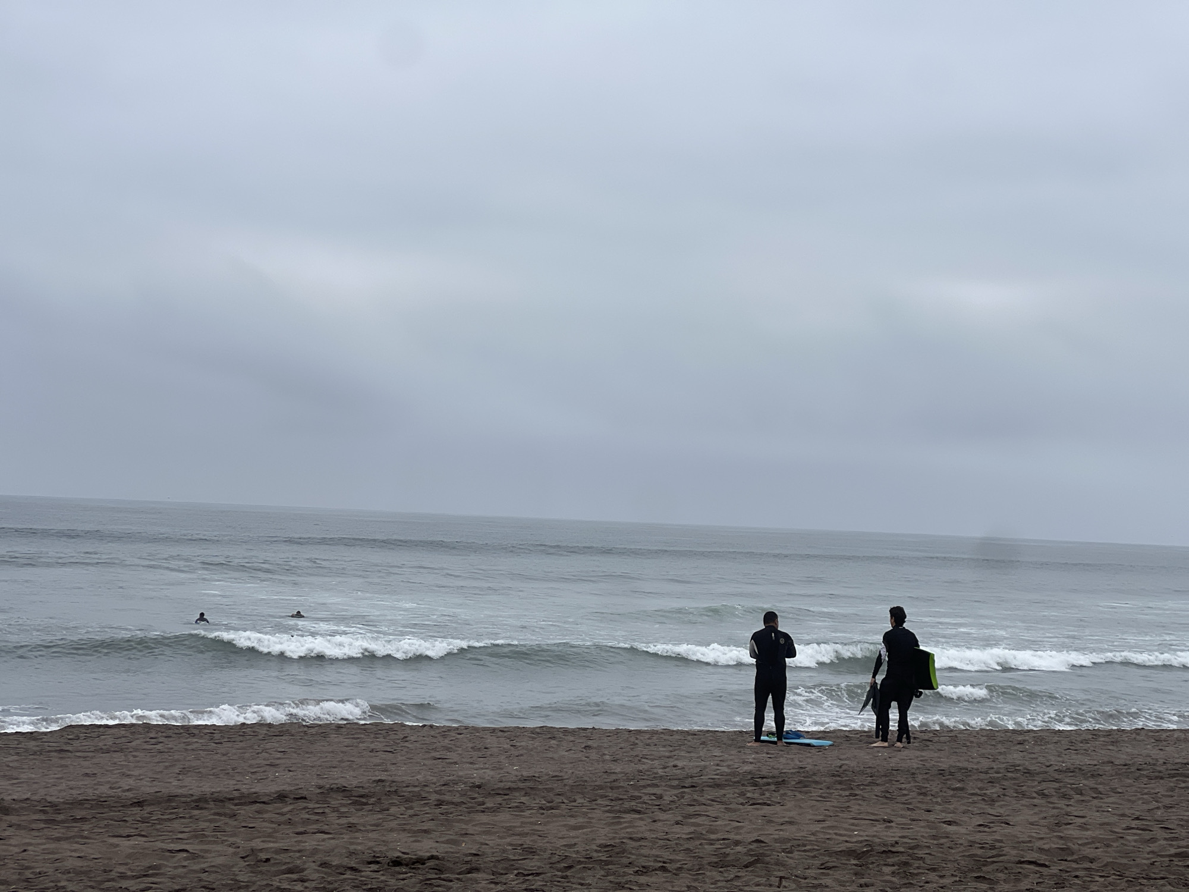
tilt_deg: +0.9
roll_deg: -2.5
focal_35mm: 77
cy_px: 446
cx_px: 594
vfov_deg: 19.1
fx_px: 2645
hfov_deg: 25.3
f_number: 2.8
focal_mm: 9
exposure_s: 1/386
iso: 32
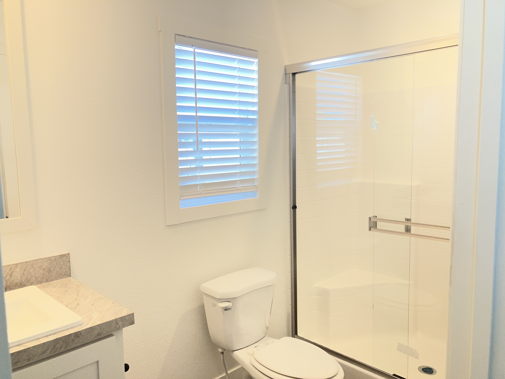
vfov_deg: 49.7
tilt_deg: -6.4
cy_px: 190
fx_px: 408
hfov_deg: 63.4
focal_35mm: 28
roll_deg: -0.1
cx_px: 252
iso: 40
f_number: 1.8
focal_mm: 3.99
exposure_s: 1/120
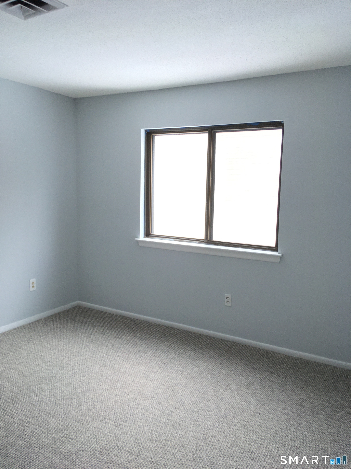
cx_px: 176
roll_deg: -0.3
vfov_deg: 61.7
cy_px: 234
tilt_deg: -5.9
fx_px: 392
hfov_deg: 48.2
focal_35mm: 29
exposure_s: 1/100
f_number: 2.2
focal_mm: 4.15
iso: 25
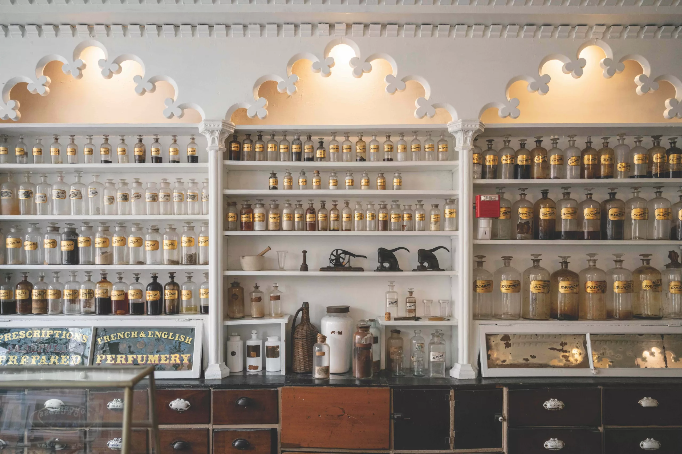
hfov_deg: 73.7
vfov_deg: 53.1
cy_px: 227
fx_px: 455
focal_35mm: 24
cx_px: 341
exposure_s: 1/160
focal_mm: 24
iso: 800
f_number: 2.8
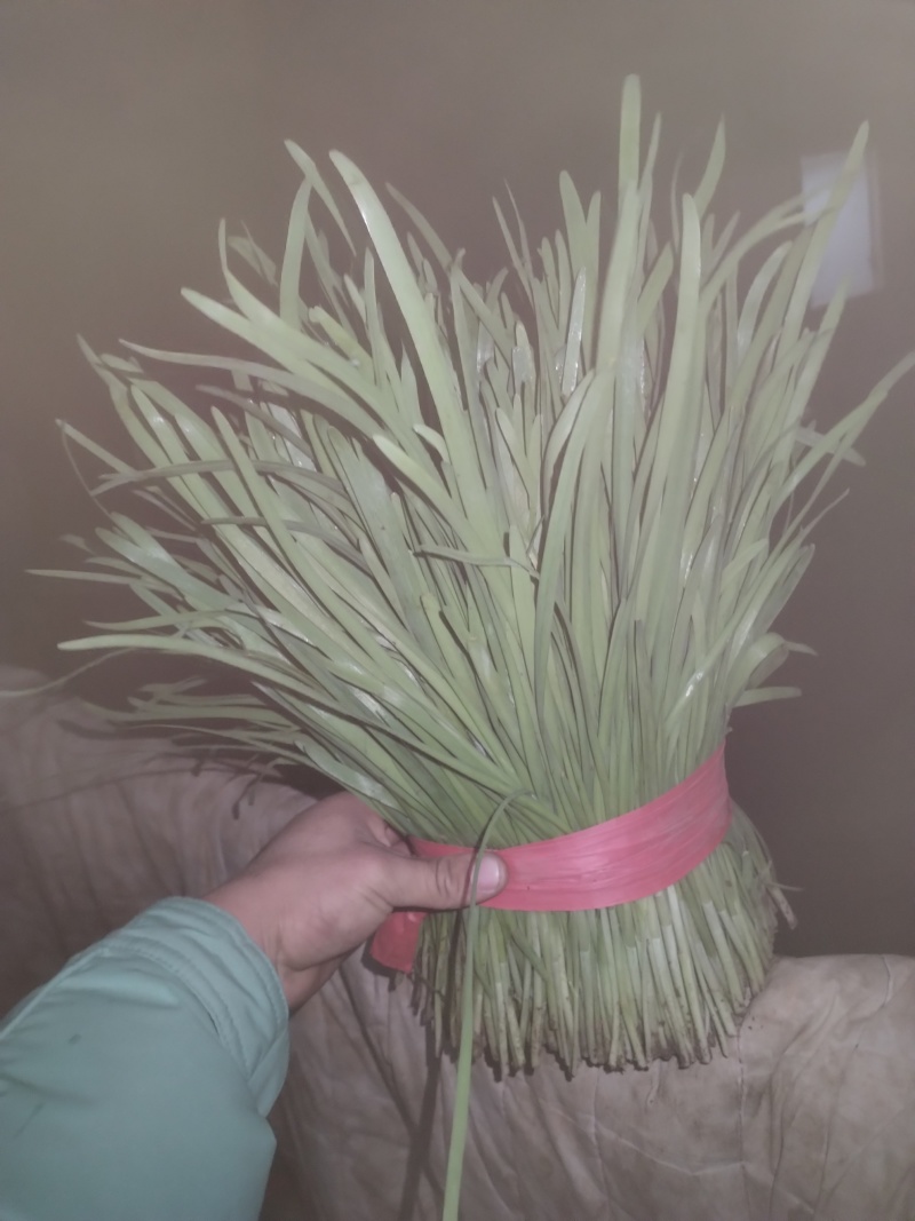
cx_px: 458
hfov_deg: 53.1
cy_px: 610
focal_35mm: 26
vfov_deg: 67.3
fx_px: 917
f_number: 1.8
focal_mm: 4.26
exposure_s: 1/33.3
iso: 836
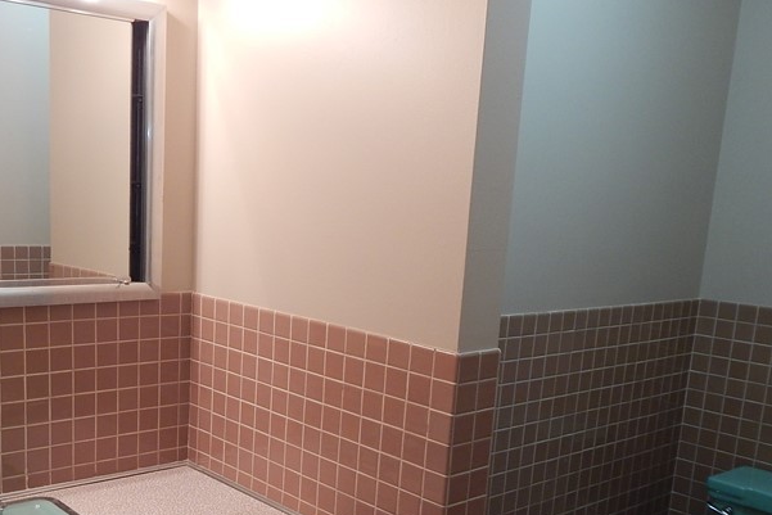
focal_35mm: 39
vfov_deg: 33.7
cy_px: 367
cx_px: 280
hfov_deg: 49.0
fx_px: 836
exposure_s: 1/30
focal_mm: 4
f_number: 3
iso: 180
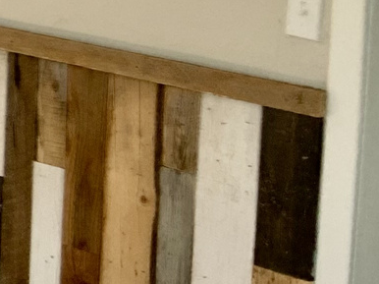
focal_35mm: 154
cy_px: -29
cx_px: -601
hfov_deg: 10.6
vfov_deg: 9.5
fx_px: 1685
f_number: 1.8
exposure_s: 1/122
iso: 20
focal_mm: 3
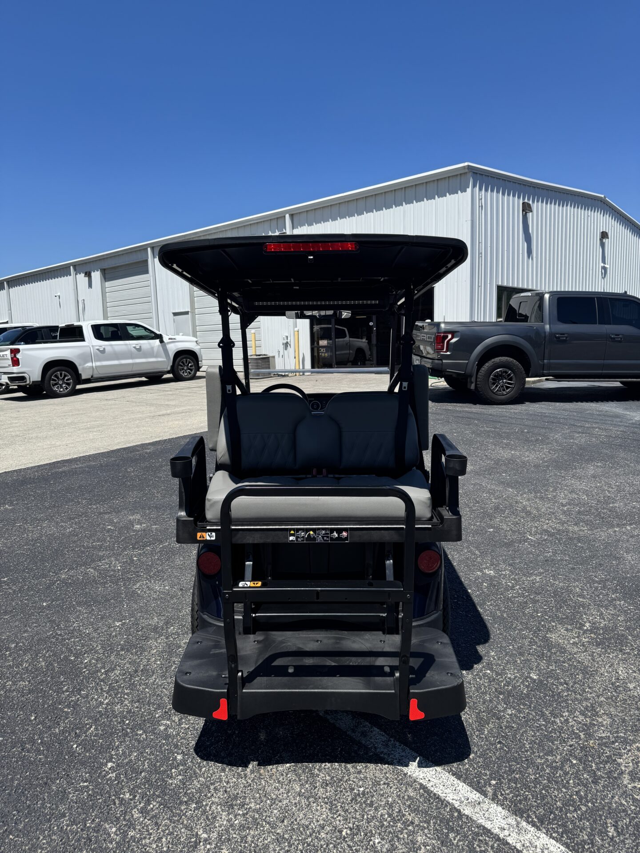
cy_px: 426
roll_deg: +1.9
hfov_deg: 56.8
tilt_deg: -7.7
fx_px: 592
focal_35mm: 24
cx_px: 320
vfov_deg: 71.6
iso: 80
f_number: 1.78
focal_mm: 6.76
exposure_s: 1/3802
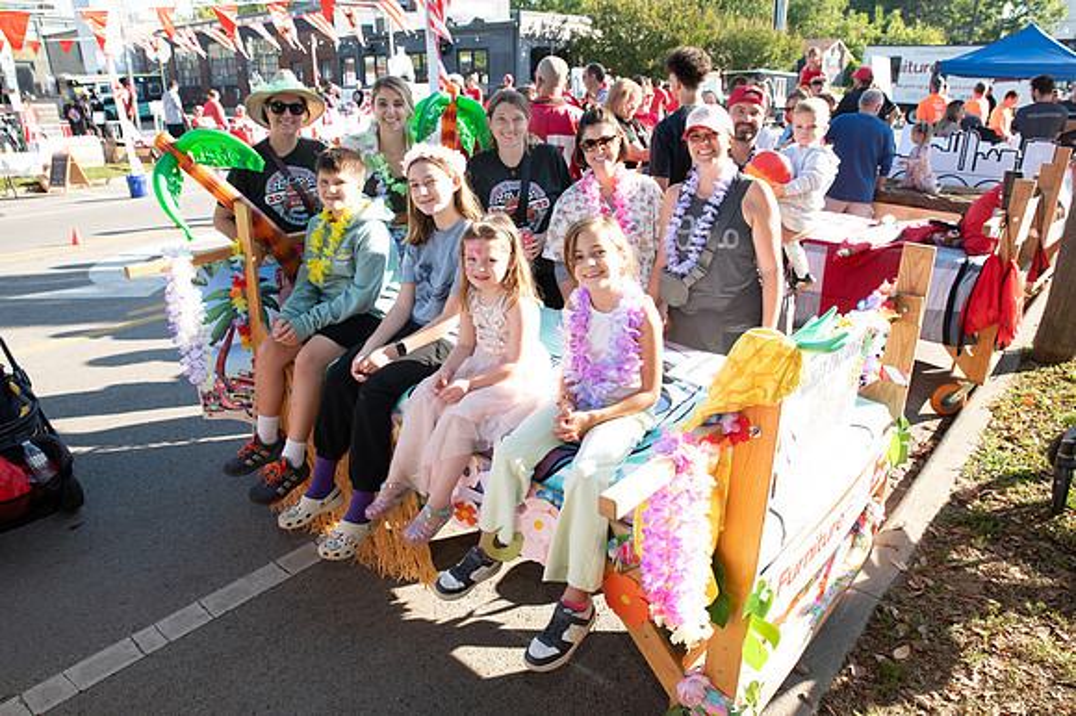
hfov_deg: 73.8
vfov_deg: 53.1
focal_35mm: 24
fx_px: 717
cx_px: 538
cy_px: 358
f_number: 6.3
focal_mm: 24
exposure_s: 1/200
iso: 400
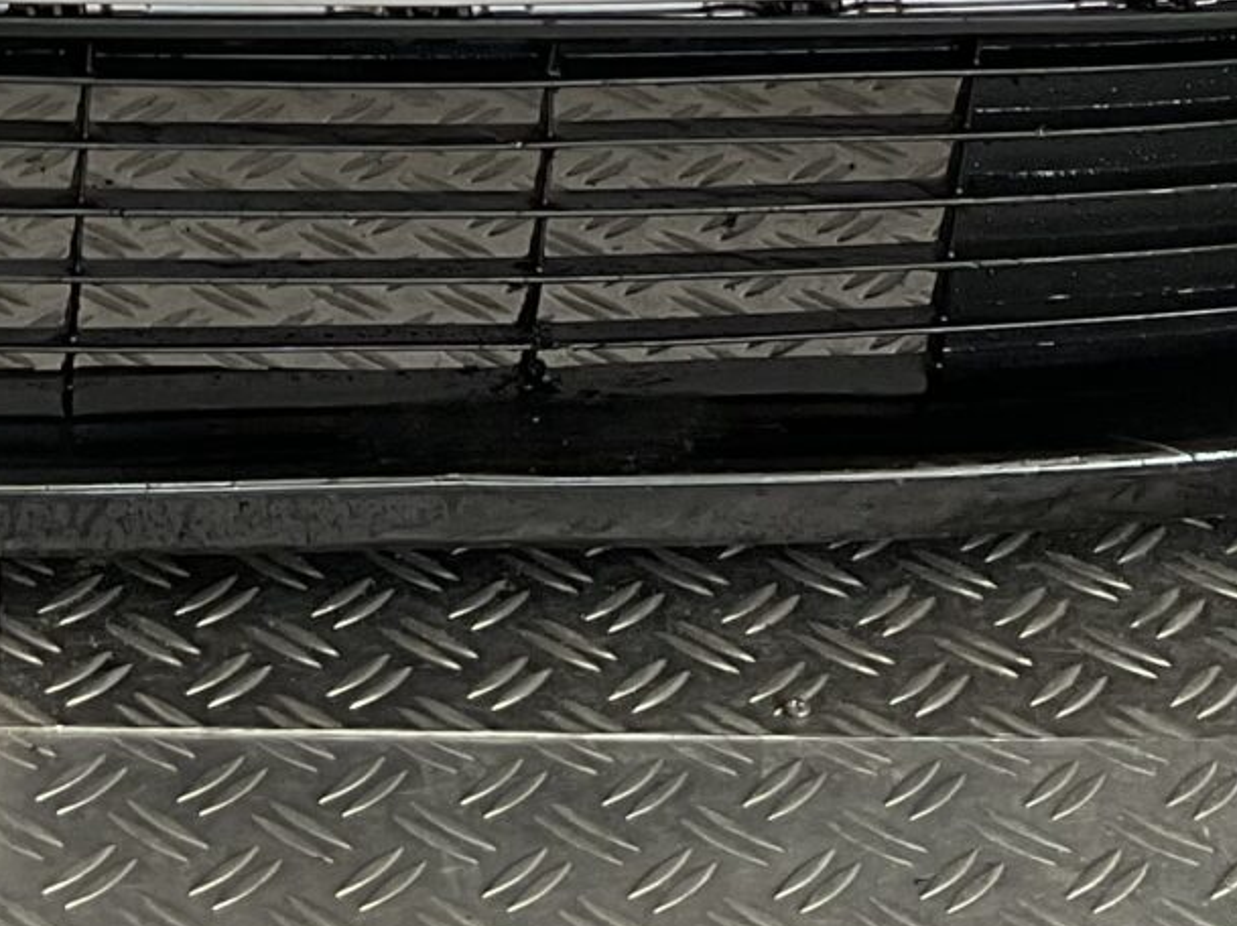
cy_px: -898
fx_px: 4357
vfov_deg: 11.1
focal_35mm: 122
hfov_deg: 15.8
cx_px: -89
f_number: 1.8
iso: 50
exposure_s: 1/120
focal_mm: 3
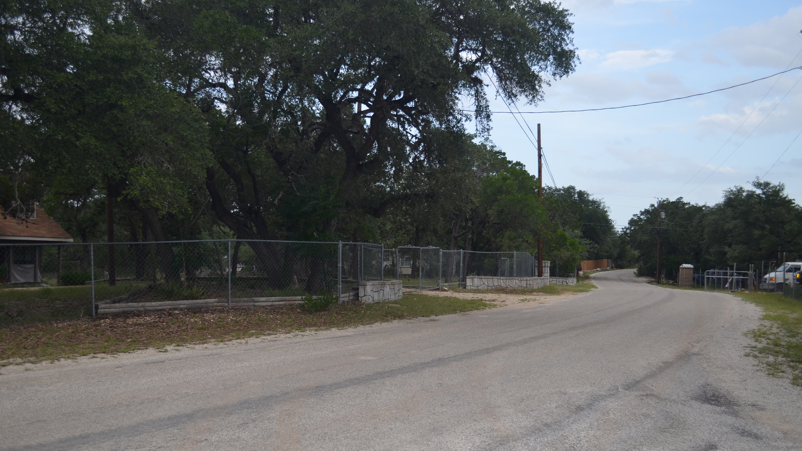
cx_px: 403
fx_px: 808
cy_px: 265
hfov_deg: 52.8
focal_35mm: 38
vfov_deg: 31.1
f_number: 4.2
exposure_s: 1/200
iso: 100
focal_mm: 24
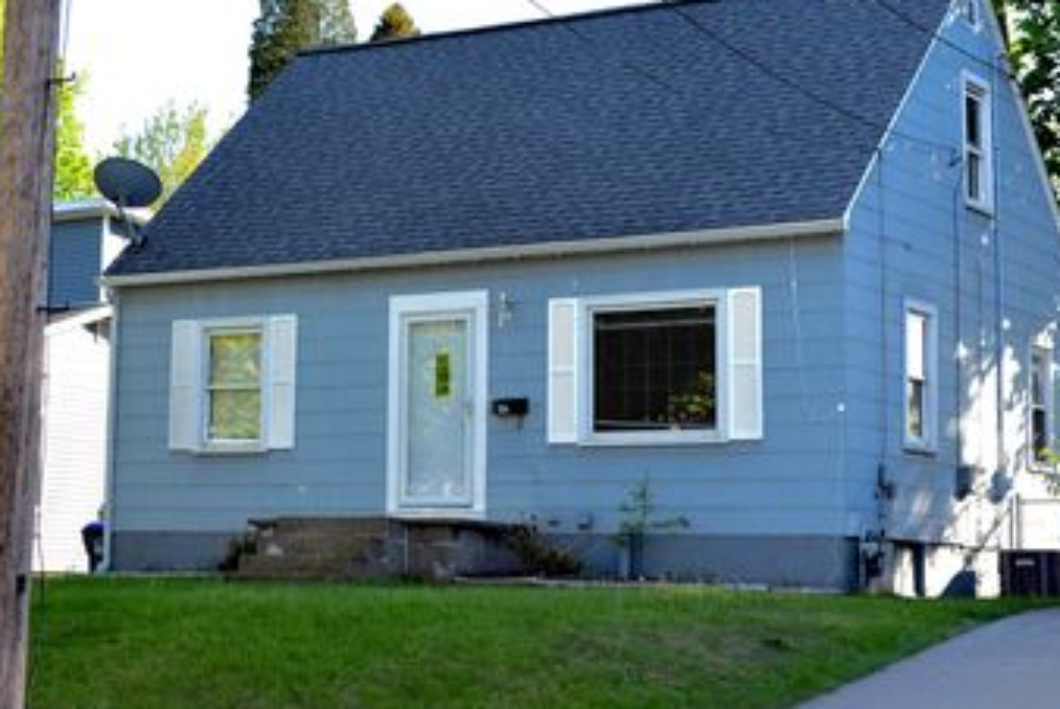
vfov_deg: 18.4
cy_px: 207
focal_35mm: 74
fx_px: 2181
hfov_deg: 27.2
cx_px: 405
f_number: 3.2
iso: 320
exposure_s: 1/3200
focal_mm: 50
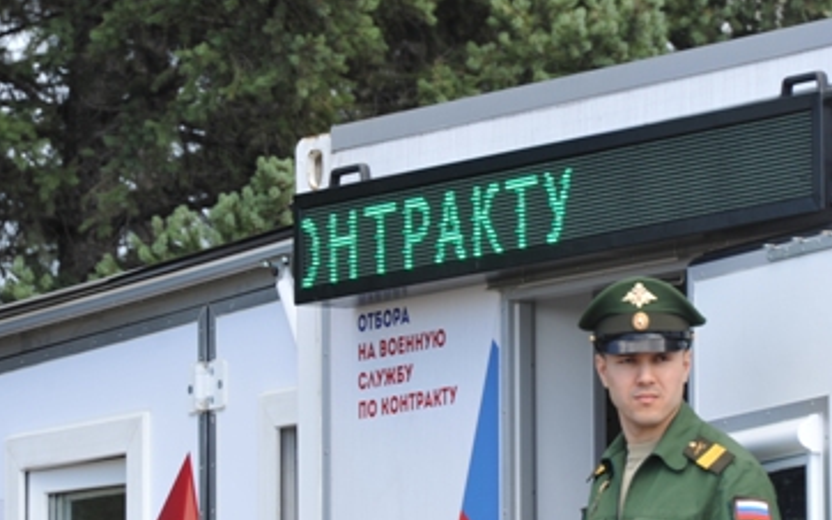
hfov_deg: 4.7
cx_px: 483
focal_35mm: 450
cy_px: 338
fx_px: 10200
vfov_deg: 2.9
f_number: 8
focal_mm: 250
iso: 250
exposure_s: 1/160
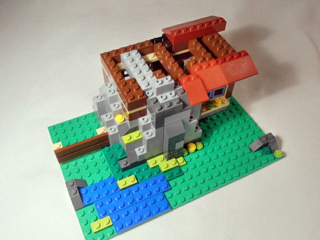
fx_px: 342
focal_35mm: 37
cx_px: 160
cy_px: 120
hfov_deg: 50.1
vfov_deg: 38.7
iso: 125
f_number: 3.9
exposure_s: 1/30
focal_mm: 6.61
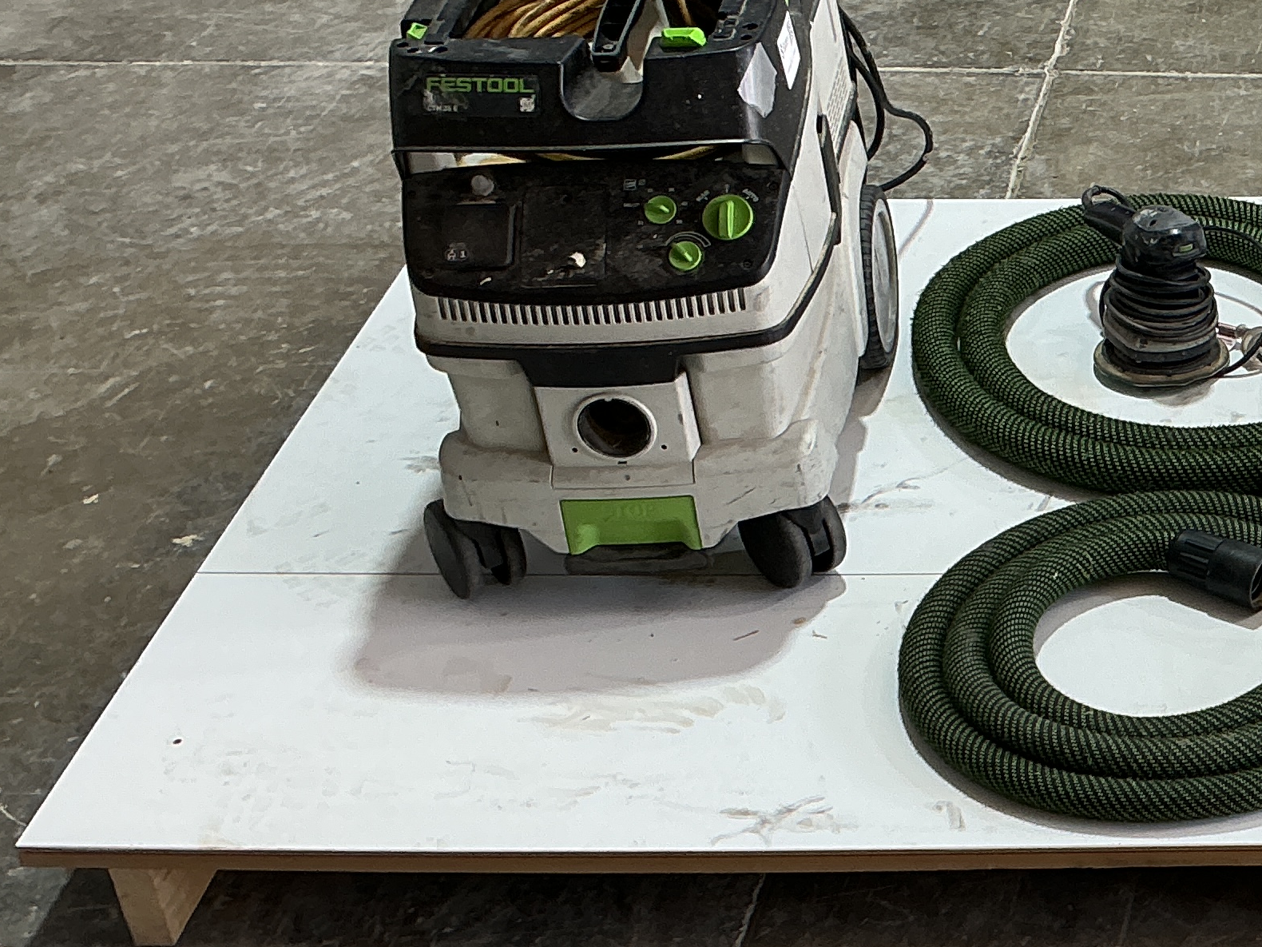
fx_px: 2698
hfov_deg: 24.3
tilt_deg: -33.7
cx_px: 1447
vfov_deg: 19.9
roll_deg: +1.8
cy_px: 486
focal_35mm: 74
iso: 25
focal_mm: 3
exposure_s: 1/100
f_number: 1.8
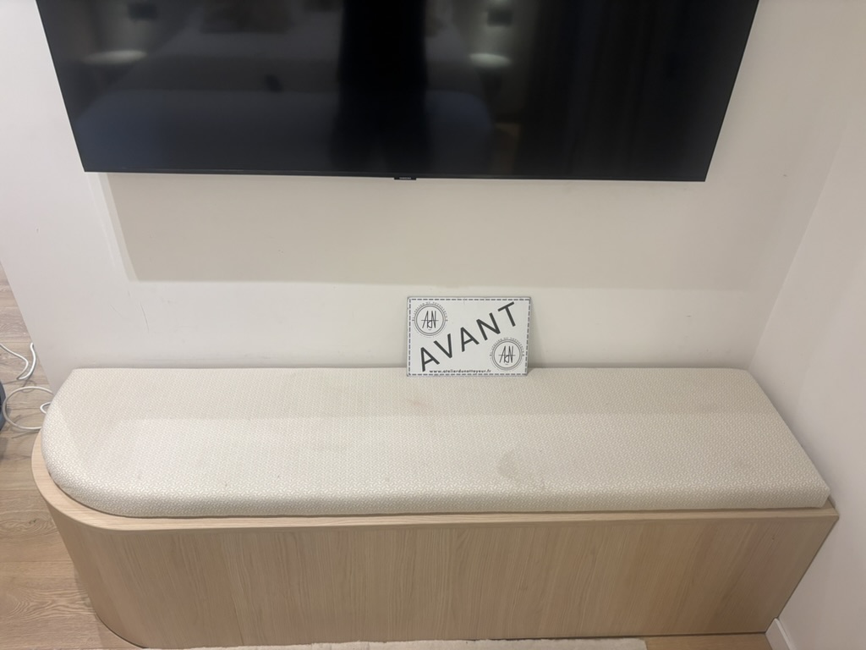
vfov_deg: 53.1
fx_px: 650
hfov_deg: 67.3
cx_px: 433
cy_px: 325
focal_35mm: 26
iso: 160
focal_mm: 5.96
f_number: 1.6
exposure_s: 1/50
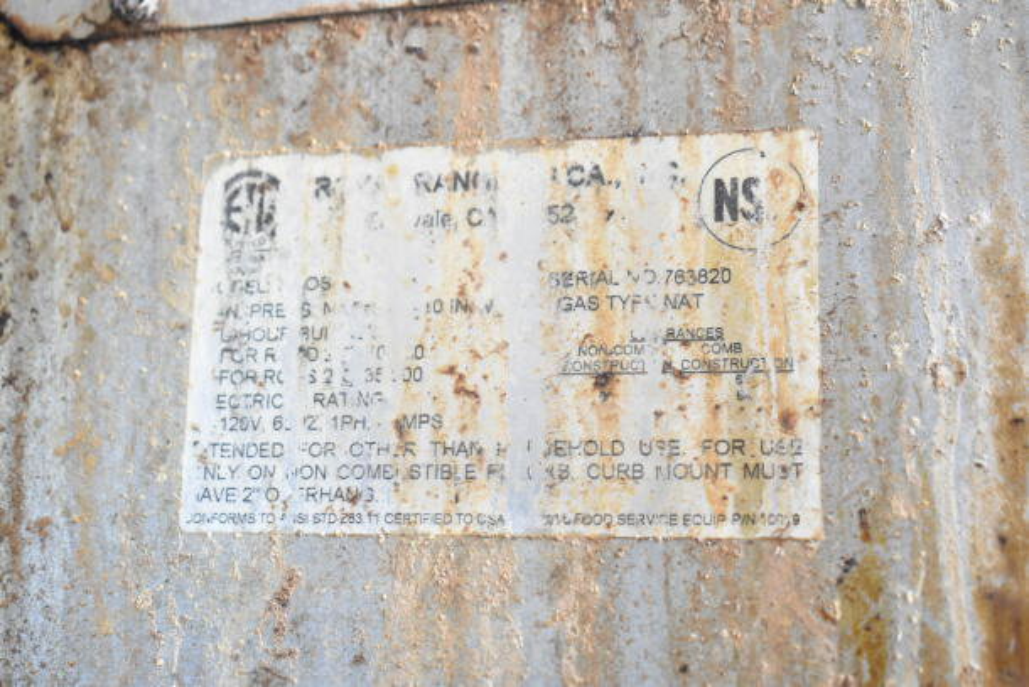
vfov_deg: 22.6
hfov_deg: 33.4
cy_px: 344
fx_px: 1715
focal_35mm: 60
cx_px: 514
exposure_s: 1/100
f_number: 4.8
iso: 1600
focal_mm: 40
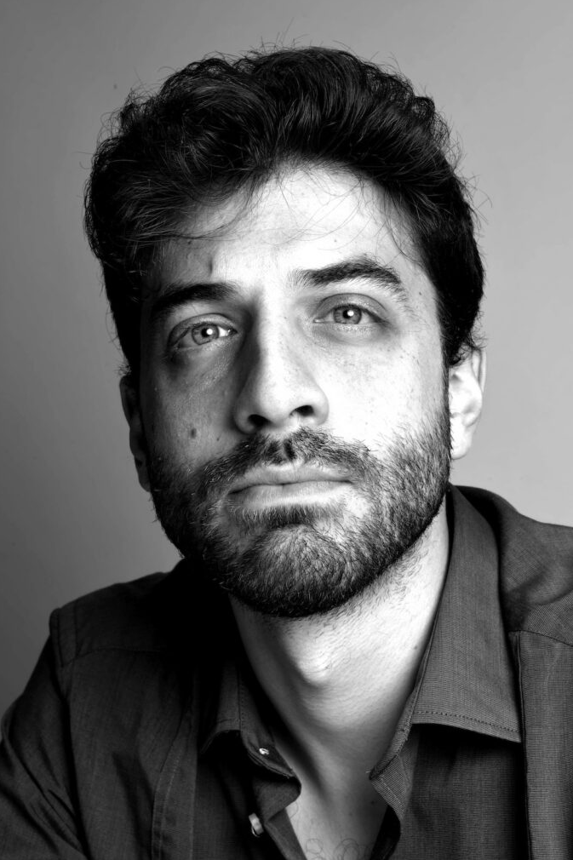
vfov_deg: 28.5
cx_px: 287
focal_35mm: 71
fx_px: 1696
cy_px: 433
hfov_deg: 19.2
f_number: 16
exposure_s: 1/125
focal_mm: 70
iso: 31
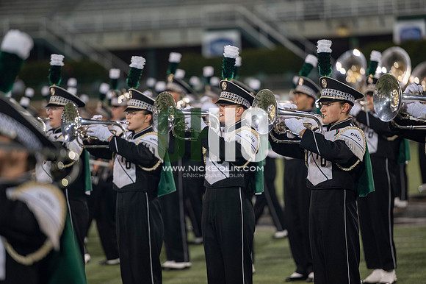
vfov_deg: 6.9
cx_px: 213
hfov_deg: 10.3
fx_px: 2365
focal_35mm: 200
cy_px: 142
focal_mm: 200
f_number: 2.8
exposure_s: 1/500
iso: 1000
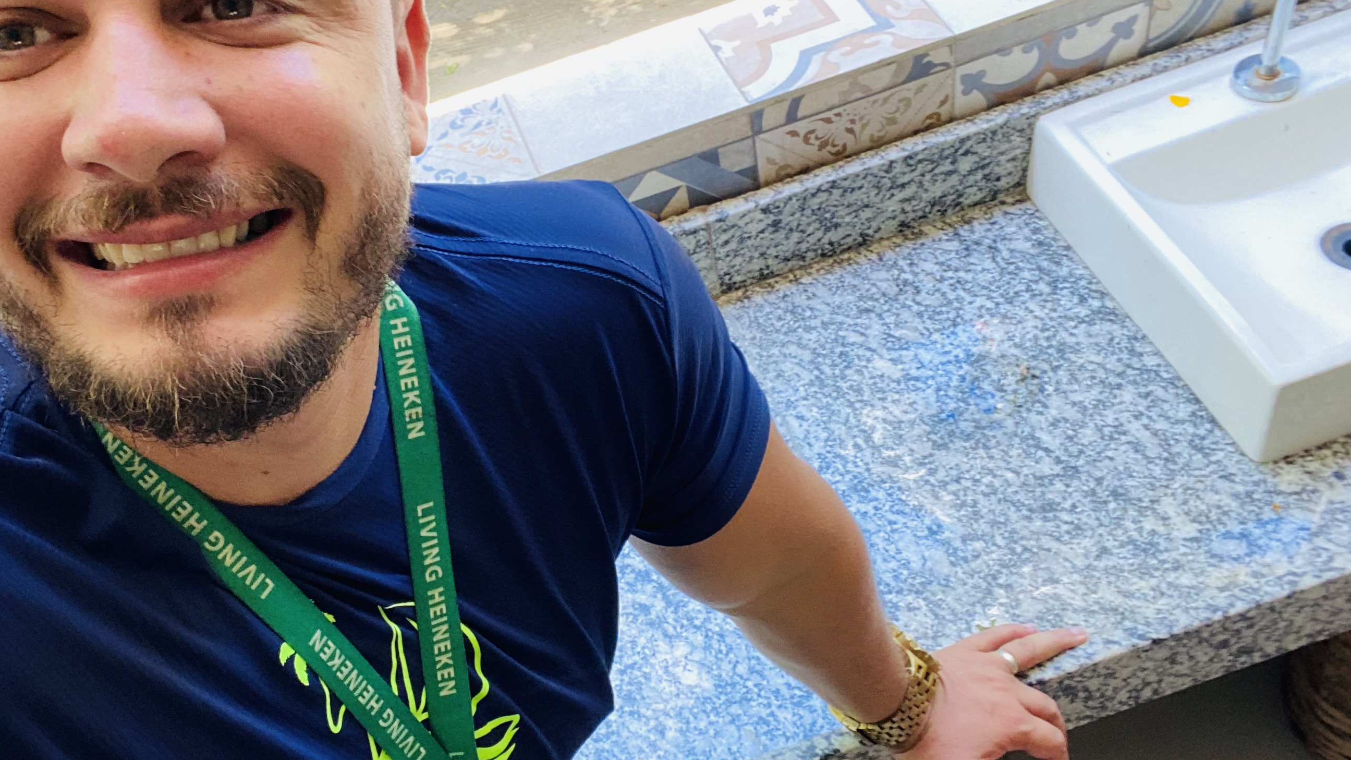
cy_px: 373
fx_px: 1397
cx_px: 564
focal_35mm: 39
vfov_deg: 30.4
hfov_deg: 51.4
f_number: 2.2
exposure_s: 1/60
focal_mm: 2.71
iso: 160
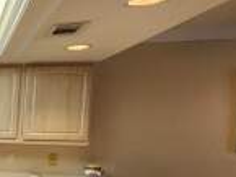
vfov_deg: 31.9
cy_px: 161
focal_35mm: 43
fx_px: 293
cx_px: -119
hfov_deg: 28.4
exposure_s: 1/60
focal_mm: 2.2
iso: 250
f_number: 2.2
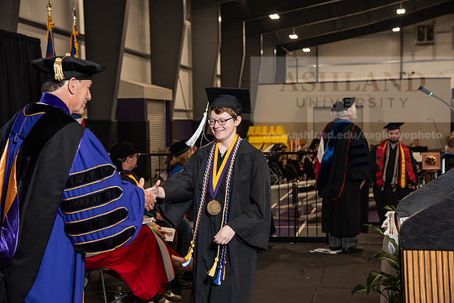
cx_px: 227
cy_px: 152
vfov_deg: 20.9
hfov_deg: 31.0
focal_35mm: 65
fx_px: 820
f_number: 5.6
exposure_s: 1/125
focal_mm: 65
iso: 1600
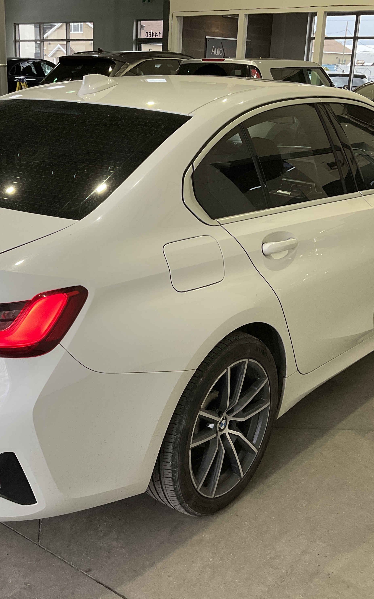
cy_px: 303
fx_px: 685
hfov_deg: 30.4
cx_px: 132
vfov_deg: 47.2
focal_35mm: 42
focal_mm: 3
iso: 50
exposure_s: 1/120
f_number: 1.8
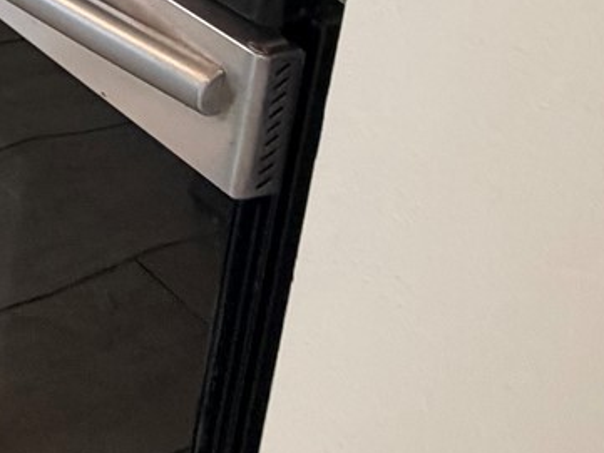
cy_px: -460
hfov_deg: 19.5
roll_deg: +1.0
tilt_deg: -11.3
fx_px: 1082
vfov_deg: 17.1
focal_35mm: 62
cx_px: -576
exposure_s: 1/60
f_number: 2.2
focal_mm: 2.22
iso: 250
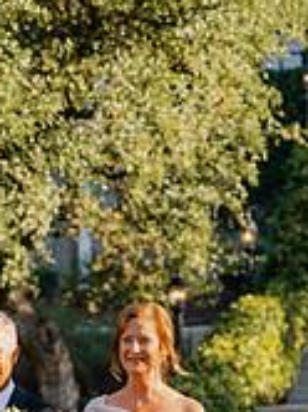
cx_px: -22
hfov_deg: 8.0
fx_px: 2177
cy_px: 509
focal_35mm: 183
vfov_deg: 10.6
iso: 200
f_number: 2.8
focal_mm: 70
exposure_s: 1/1250
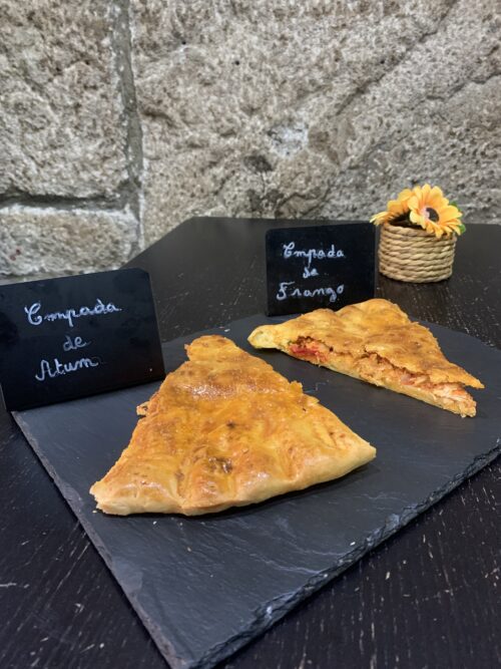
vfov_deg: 67.3
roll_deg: +1.7
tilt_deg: -21.1
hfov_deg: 53.0
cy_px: 334
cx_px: 250
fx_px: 502
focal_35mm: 26
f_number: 1.8
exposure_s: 1/33
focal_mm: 4.25
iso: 320
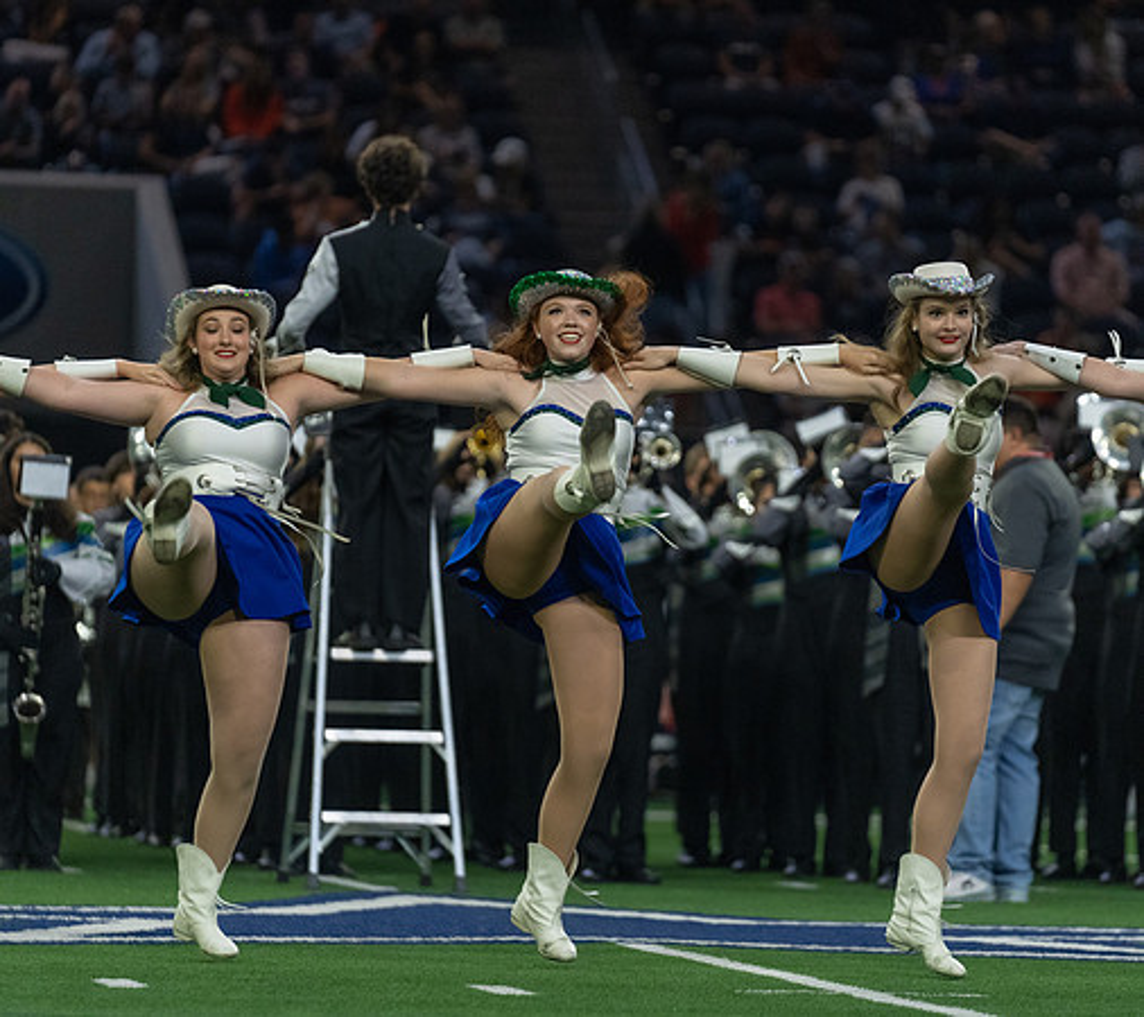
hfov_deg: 6.8
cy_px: 451
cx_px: 584
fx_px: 9591
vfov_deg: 6.1
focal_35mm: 271
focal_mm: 200
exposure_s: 1/1000
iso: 2500
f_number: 2.8
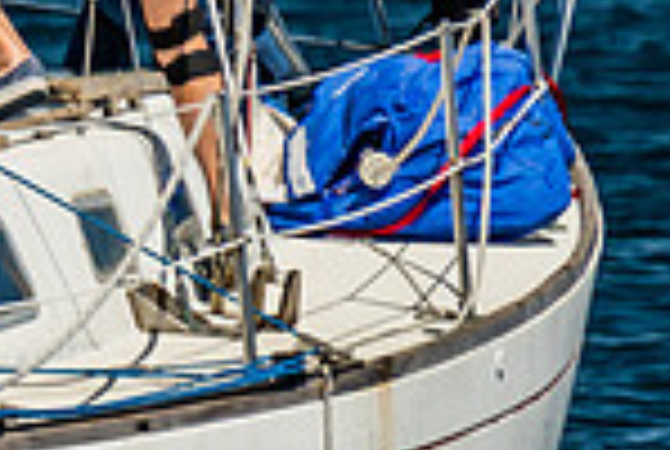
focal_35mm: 1161
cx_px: -1018
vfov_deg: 1.2
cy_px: -266
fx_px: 21651
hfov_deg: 1.8
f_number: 6.3
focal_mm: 200
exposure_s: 1/500
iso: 160
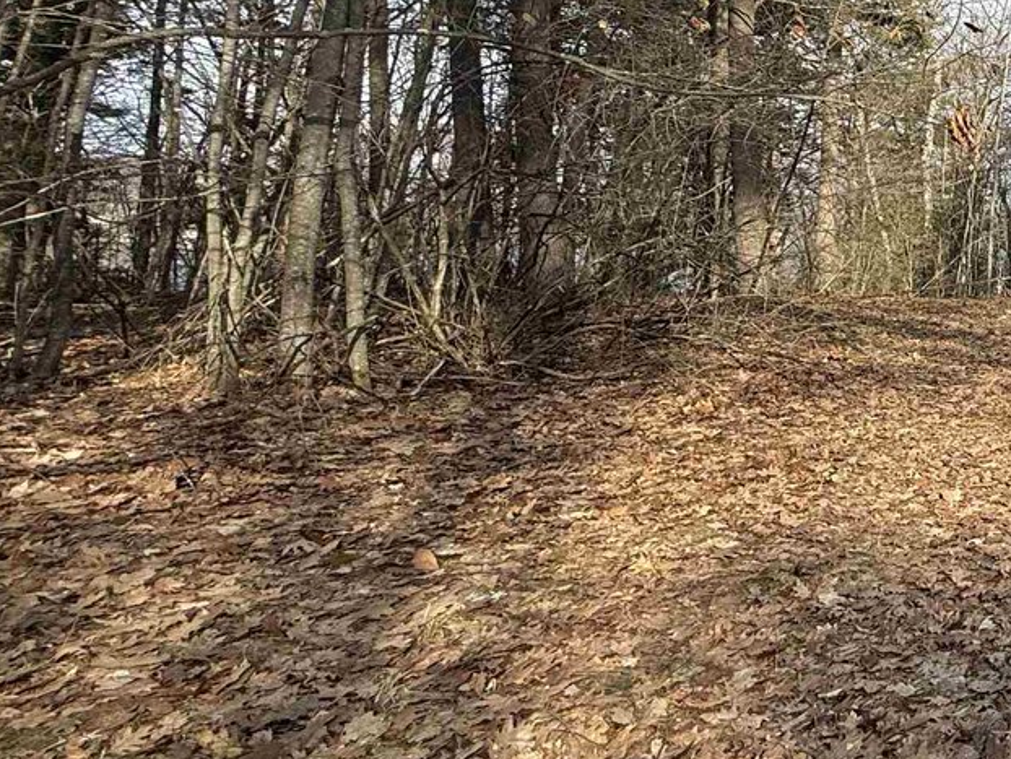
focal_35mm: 36
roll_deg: +0.3
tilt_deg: +1.1
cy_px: 182
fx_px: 1052
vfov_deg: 38.6
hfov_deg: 36.2
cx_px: 1281
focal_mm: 2.22
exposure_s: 1/1339
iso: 50
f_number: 2.2
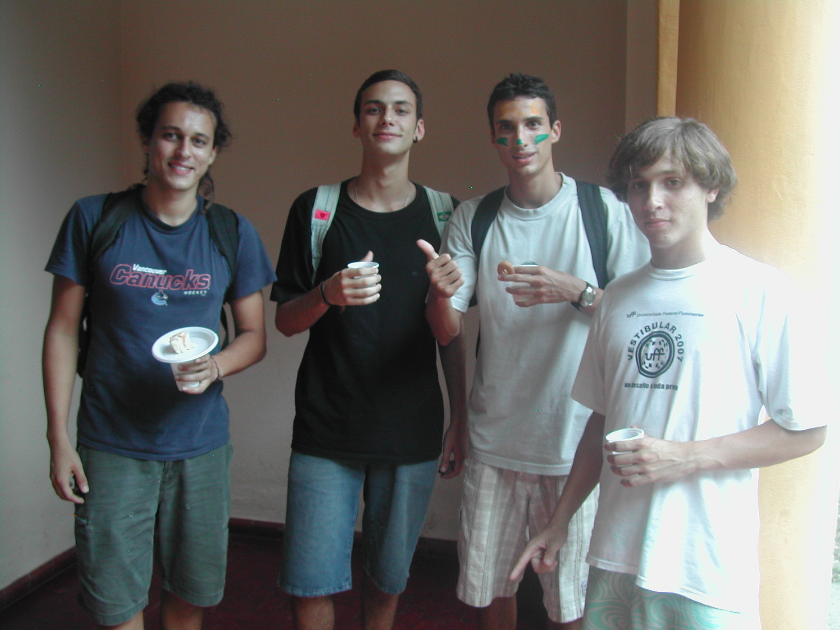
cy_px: 315
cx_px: 420
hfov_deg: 49.0
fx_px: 922
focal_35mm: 38
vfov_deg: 37.7
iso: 100
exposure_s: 1/47.8
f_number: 2.8
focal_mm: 8
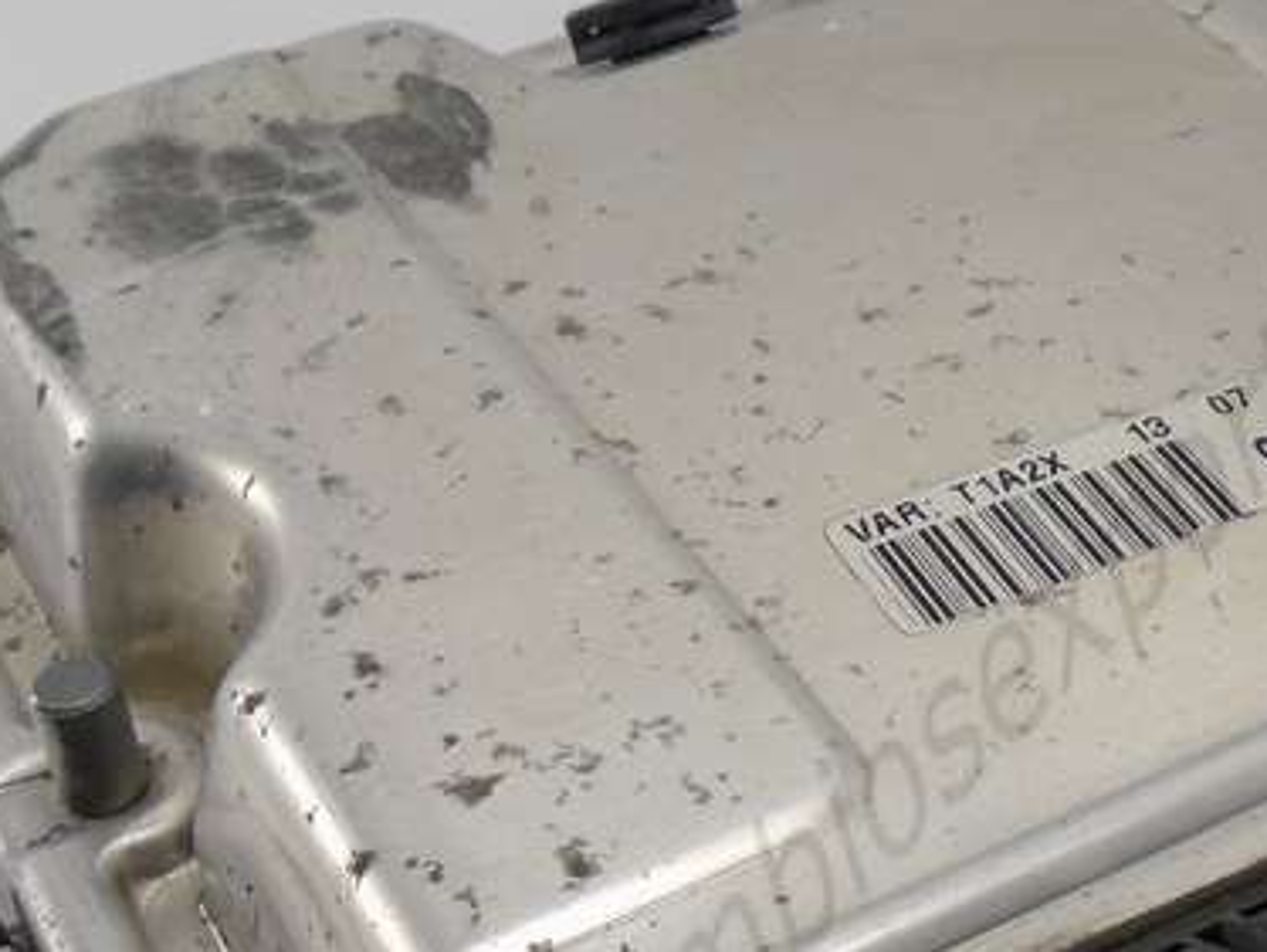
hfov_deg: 25.3
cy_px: 722
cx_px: 969
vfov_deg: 19.3
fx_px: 2784
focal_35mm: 76
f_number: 3.2
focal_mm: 4.6
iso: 100
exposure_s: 1/125
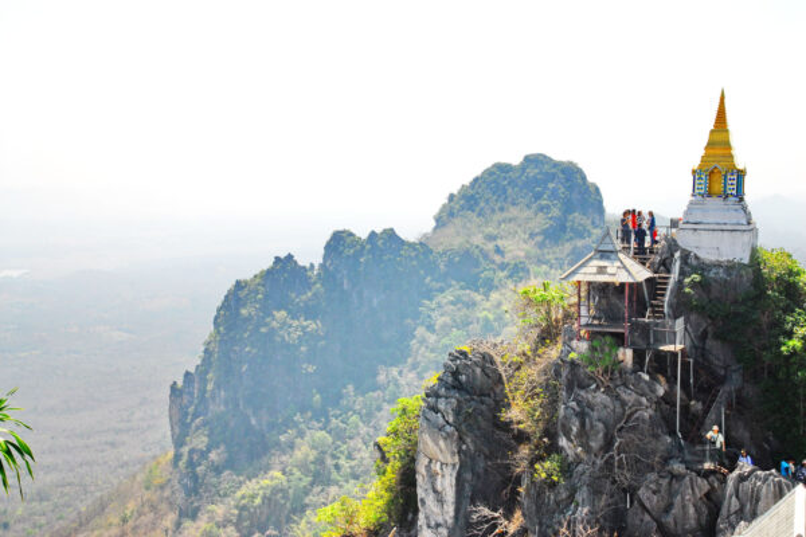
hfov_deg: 43.6
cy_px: 268
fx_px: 1007
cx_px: 403
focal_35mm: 45
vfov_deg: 29.9
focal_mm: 30
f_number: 13
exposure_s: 1/160
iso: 200
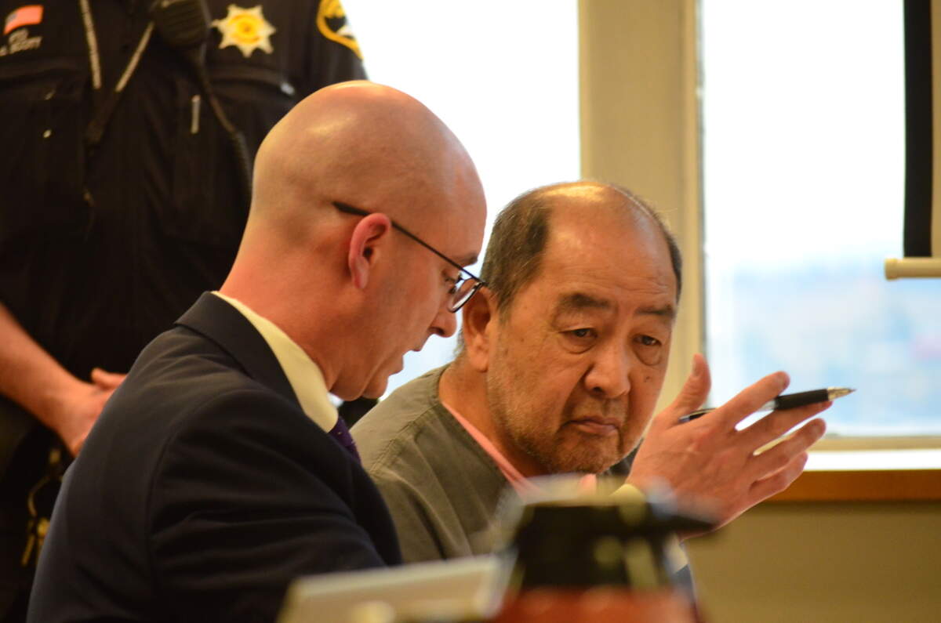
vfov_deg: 6.1
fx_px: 5870
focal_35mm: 225
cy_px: 312
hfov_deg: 9.2
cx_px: 470
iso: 2000
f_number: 5
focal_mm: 150
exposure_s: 1/50
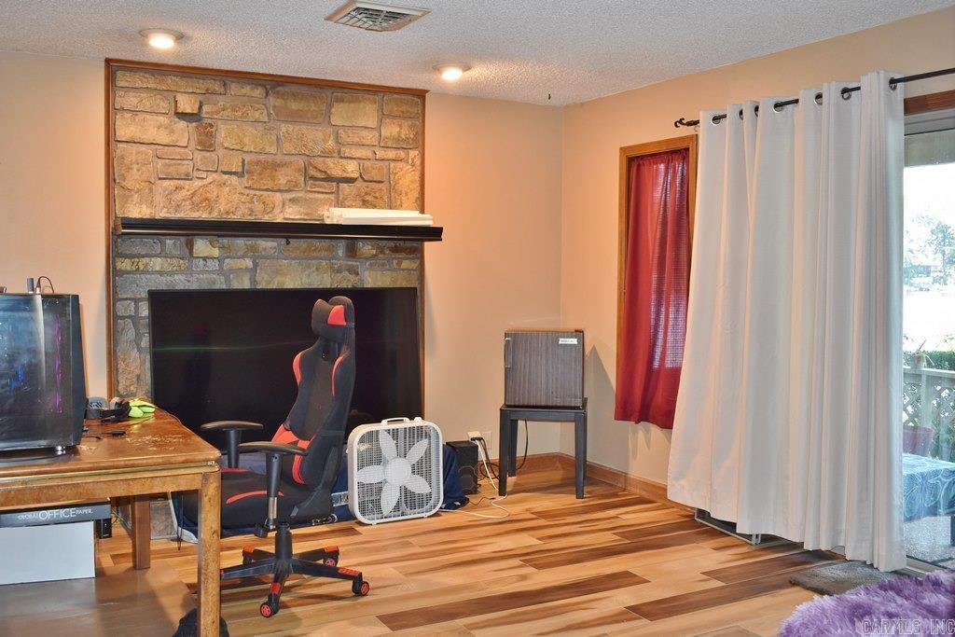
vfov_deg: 38.4
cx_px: 478
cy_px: 318
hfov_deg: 55.1
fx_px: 915
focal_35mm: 34
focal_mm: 23
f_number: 4
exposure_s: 1/60
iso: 800
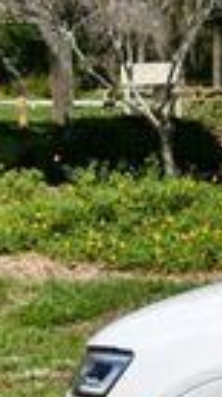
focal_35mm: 219
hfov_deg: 5.0
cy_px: 175
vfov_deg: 9.9
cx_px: 856
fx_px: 2306
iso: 100
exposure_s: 1/320
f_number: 9
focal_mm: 30
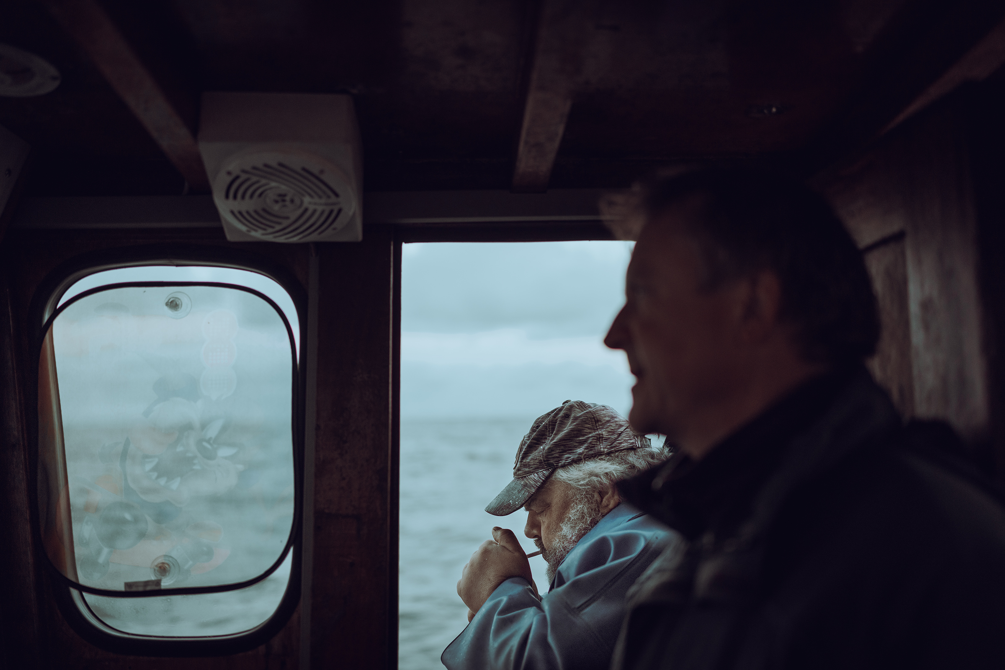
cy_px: 335
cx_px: 502
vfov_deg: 37.9
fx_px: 977
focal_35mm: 35
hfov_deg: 54.4
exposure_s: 1/250
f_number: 1.4
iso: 400
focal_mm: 35
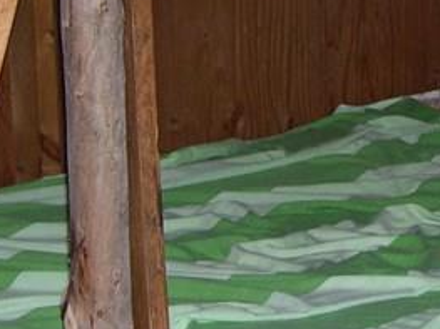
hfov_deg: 13.1
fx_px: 1880
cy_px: -53
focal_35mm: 148
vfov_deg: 9.9
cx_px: 499
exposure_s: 1/60
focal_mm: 8
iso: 150
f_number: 2.8
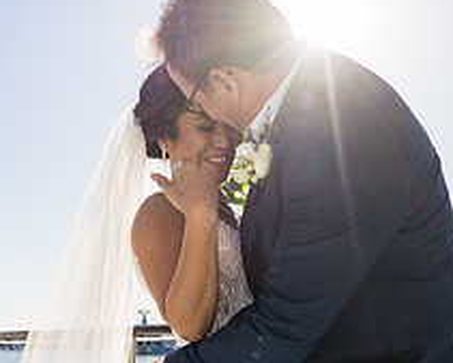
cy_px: 301
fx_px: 644
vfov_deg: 30.5
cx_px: 268
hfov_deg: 38.6
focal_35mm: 48
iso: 320
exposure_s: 1/3200
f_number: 3.5
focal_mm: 24
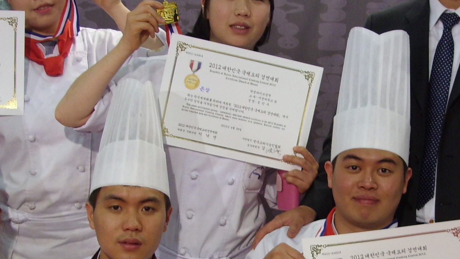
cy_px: 247
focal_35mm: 107
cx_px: 382
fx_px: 1305
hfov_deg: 19.7
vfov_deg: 11.2
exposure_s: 1/30
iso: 100
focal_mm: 6.3
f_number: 2.8
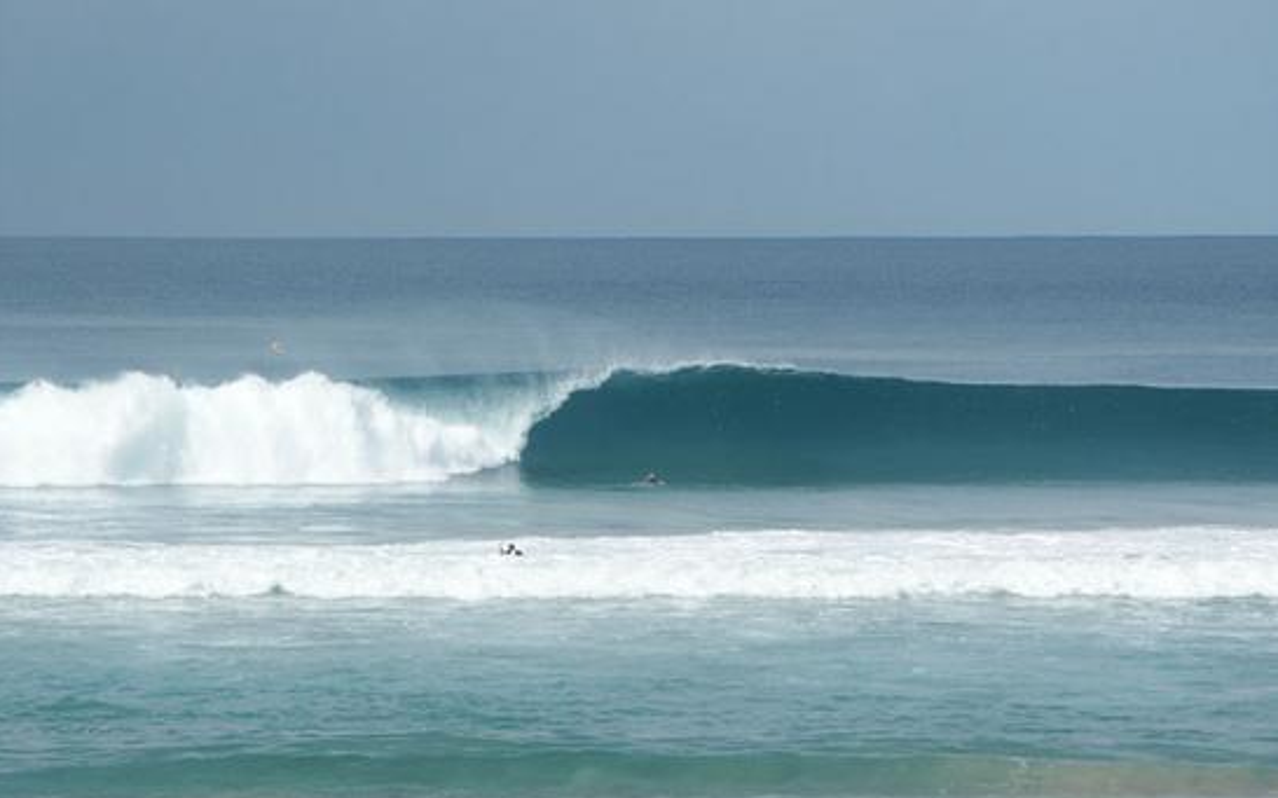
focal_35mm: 212
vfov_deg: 6.2
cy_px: 350
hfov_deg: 9.9
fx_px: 7382
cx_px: 638
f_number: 5.6
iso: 100
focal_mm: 50.29
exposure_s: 1/1000
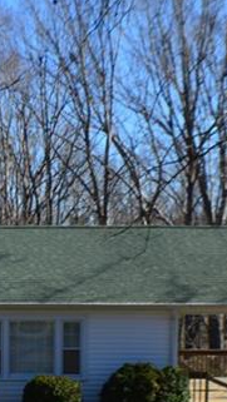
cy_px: 401
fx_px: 1602
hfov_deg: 7.9
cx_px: -115
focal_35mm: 150
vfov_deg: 14.1
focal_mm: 30
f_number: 7.1
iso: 100
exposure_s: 1/200
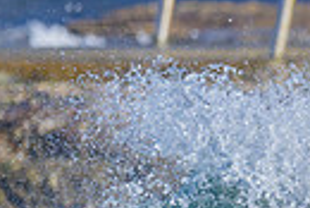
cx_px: 599
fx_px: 42086
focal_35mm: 4882
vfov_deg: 0.3
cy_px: 318
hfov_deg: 0.4
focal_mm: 800
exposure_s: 1/2000
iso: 360
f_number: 6.3
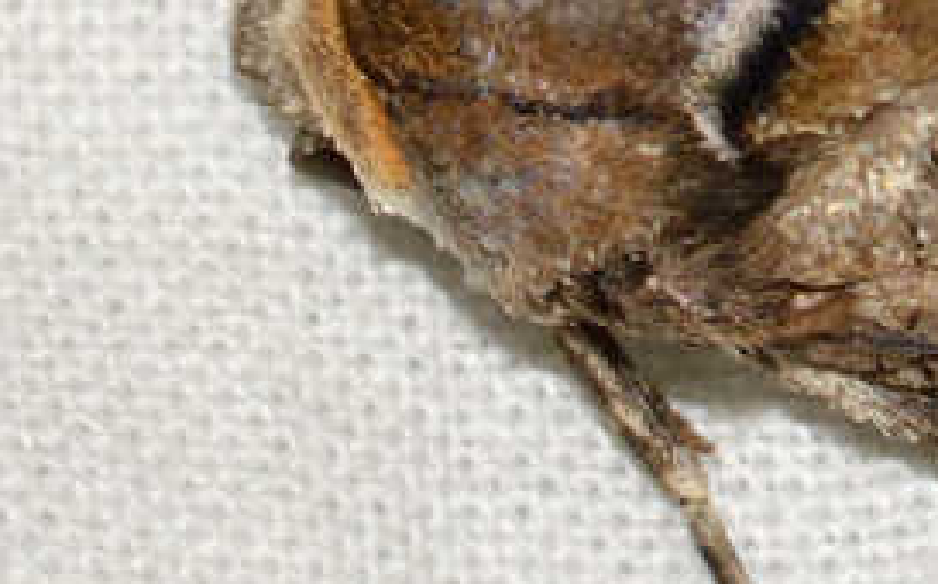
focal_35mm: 538
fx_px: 13739
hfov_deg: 3.9
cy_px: -31
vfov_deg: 2.4
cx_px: 1587
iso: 100
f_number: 20
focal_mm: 100
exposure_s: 1/200
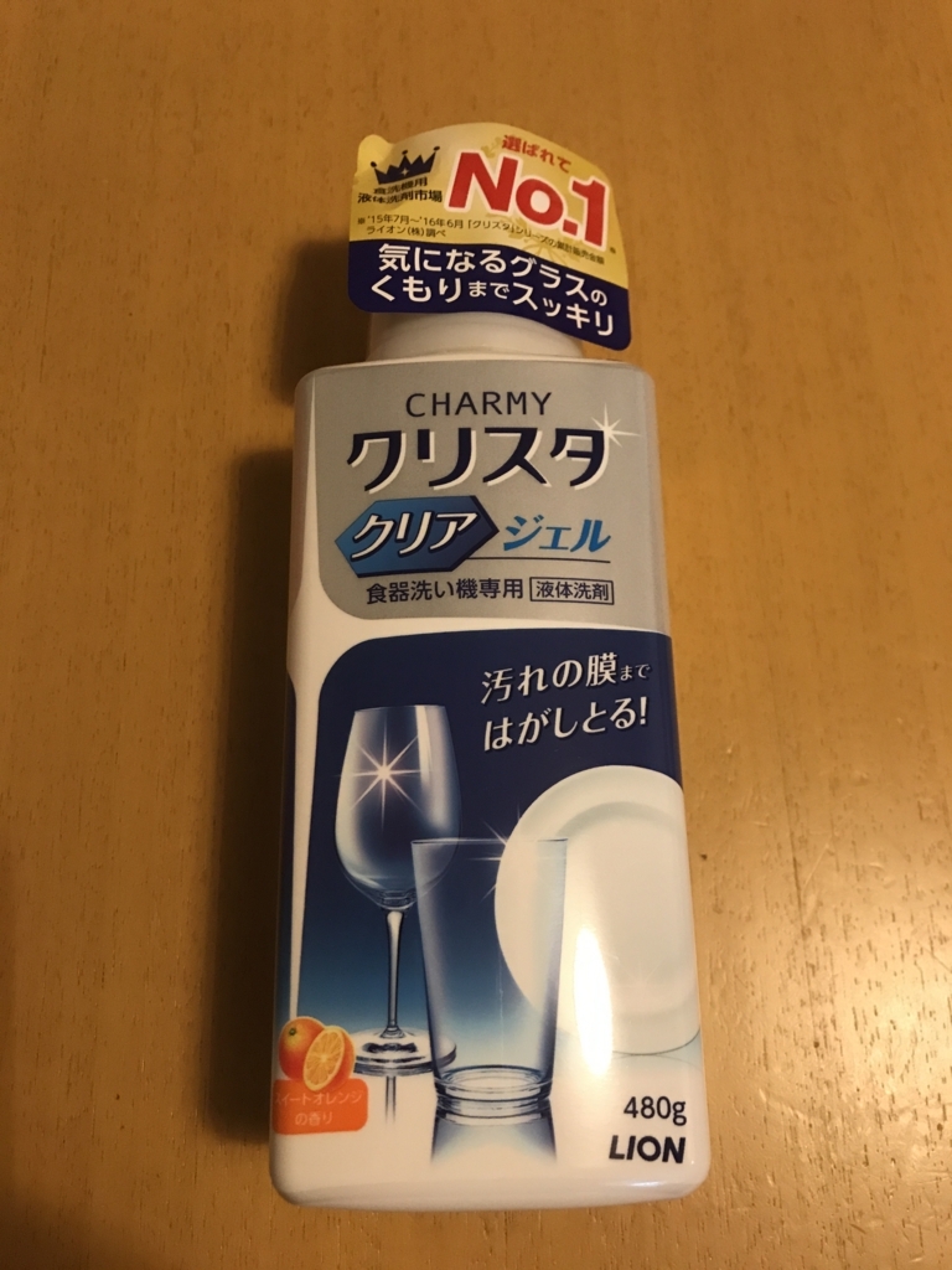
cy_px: 635
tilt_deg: -72.5
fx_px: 1027
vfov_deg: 63.4
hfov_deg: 49.7
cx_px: 476
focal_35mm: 28
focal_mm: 3.99
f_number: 1.8
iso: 100
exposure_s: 1/17
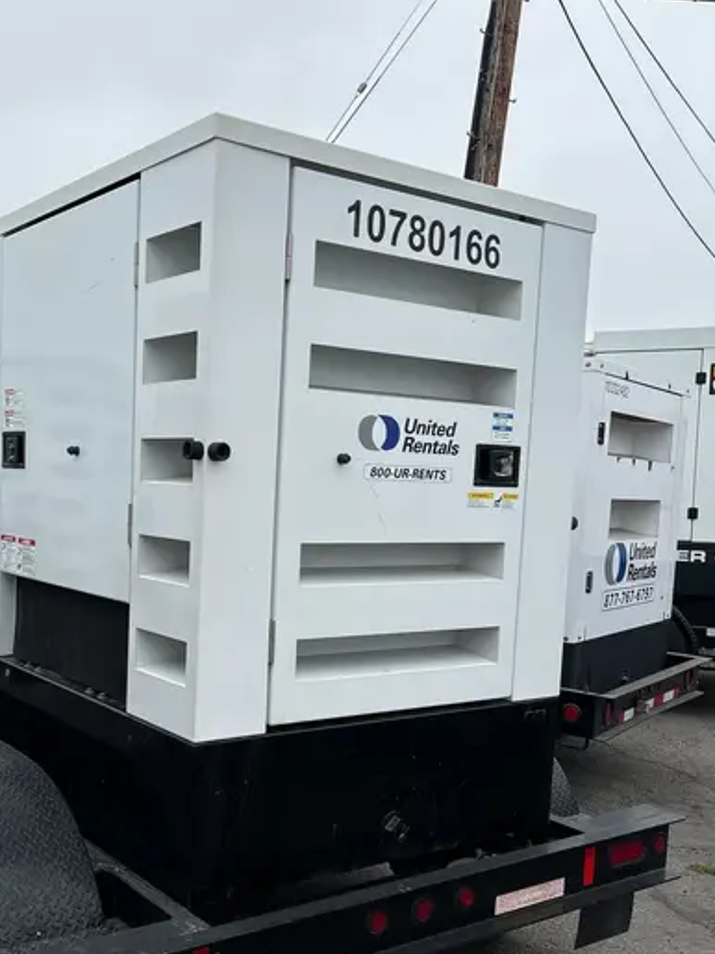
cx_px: 213
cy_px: 577
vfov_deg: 49.8
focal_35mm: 37
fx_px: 1019
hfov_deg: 38.0
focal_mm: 5.96
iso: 50
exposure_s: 1/1381
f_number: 1.6
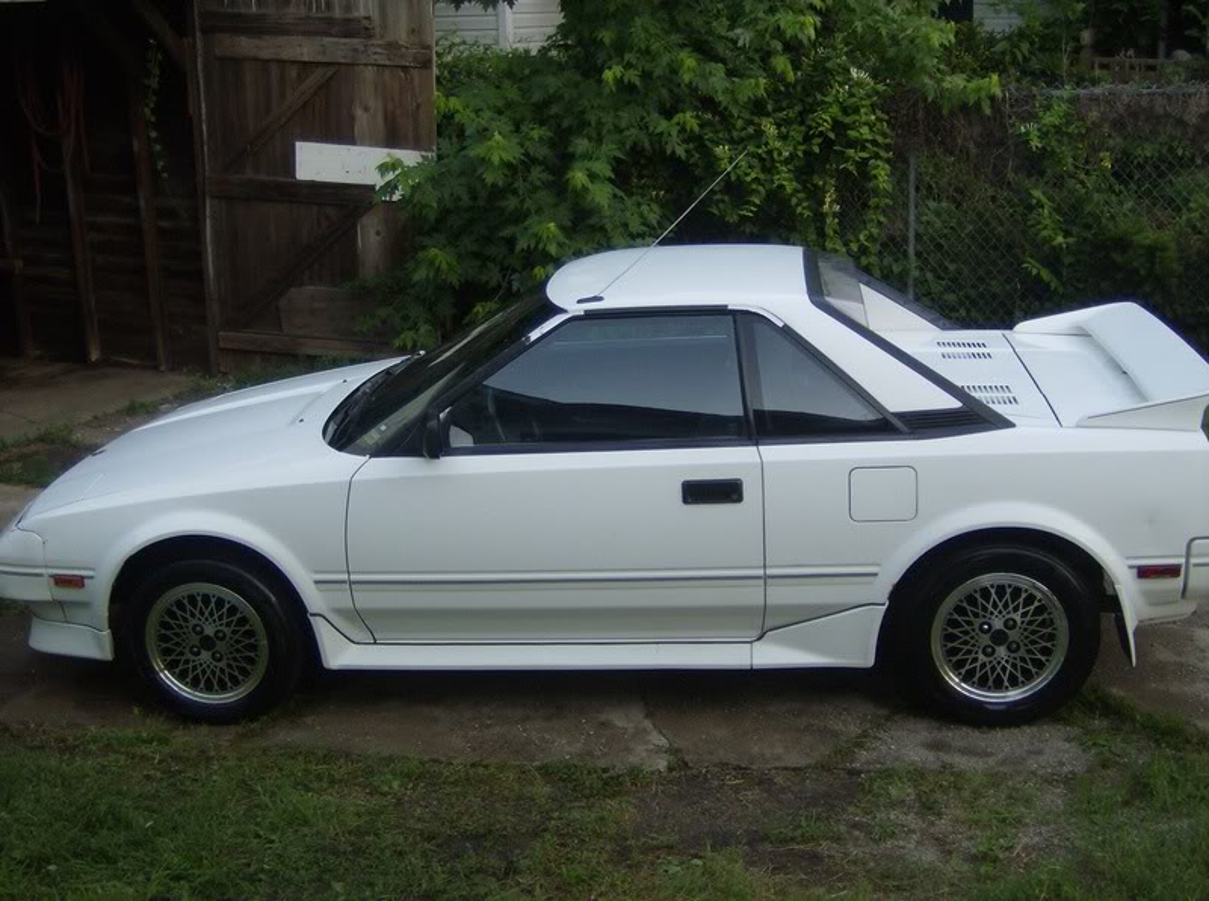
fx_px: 1603
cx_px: 604
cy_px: 450
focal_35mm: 46
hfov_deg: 41.3
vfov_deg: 31.4
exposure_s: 1/79.1
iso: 197
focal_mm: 7.7
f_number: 3.1
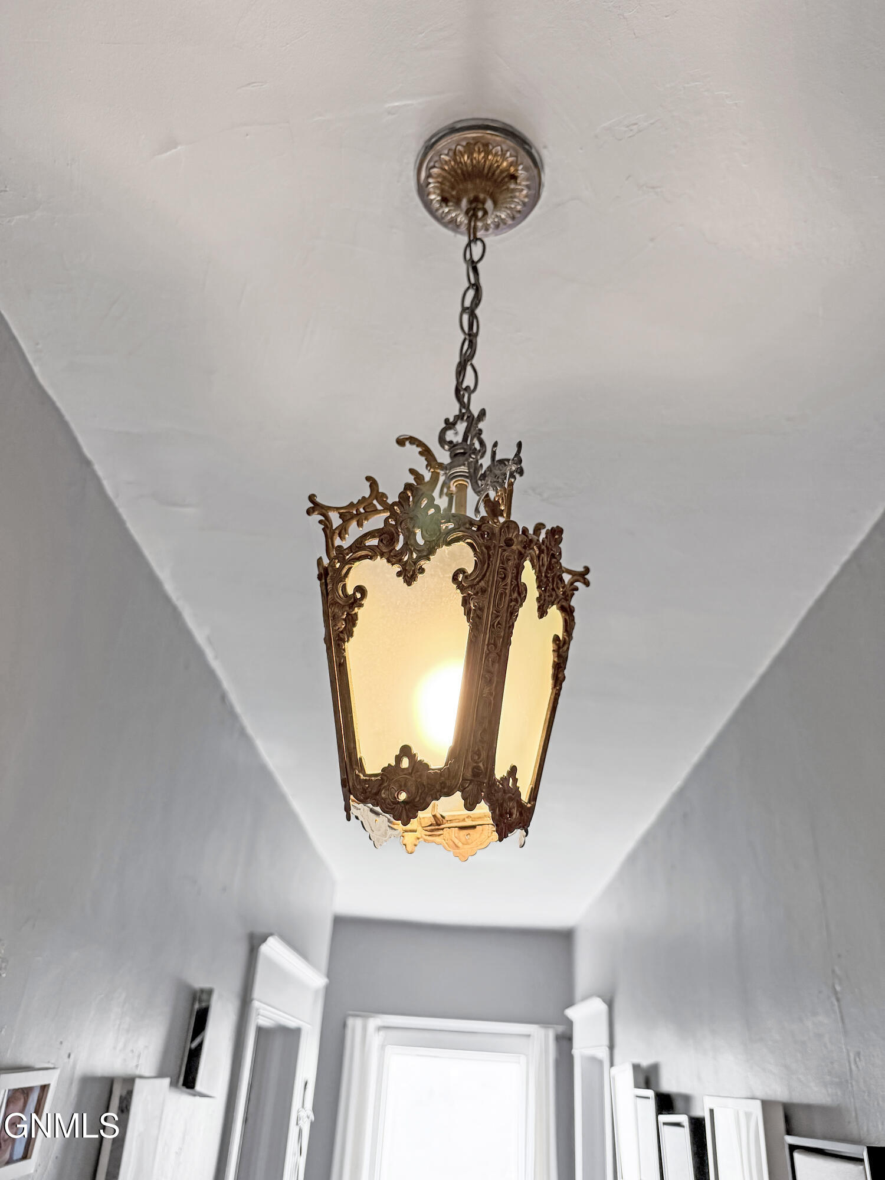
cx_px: 442
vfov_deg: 71.6
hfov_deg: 56.8
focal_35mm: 24
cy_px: 590
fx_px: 818
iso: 200
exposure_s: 1/116
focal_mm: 6.76
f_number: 1.78
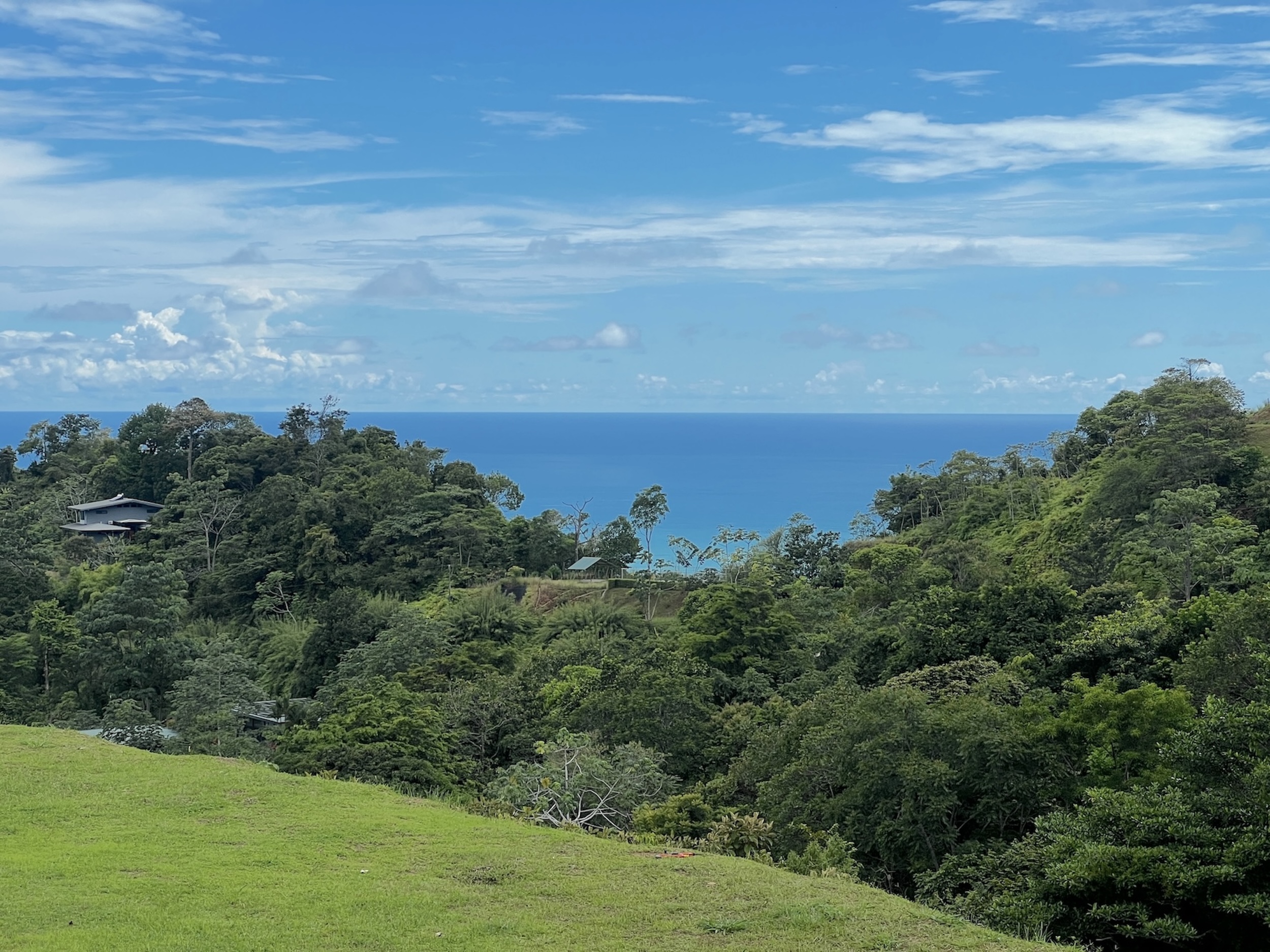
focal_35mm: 77
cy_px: 476
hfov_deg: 25.3
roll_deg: +0.3
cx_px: 635
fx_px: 2824
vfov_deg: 19.1
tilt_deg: -0.9
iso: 32
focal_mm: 9
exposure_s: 1/1096
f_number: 2.8
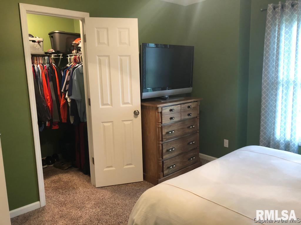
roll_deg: +2.1
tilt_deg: -10.2
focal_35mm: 28
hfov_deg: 63.4
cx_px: 150
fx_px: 243
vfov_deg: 49.7
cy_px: 112
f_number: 1.8
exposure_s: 1/15
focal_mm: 3.99
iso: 100
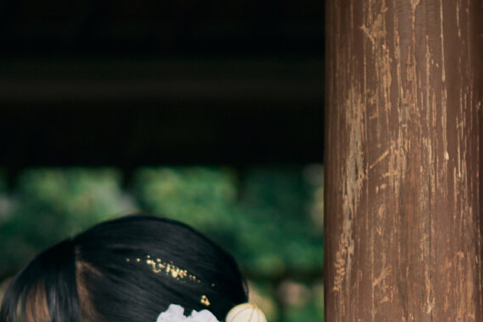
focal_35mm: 157
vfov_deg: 8.6
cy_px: 414
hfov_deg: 13.1
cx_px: 251
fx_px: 2107
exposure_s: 1/1000
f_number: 1.4
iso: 100
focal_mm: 35
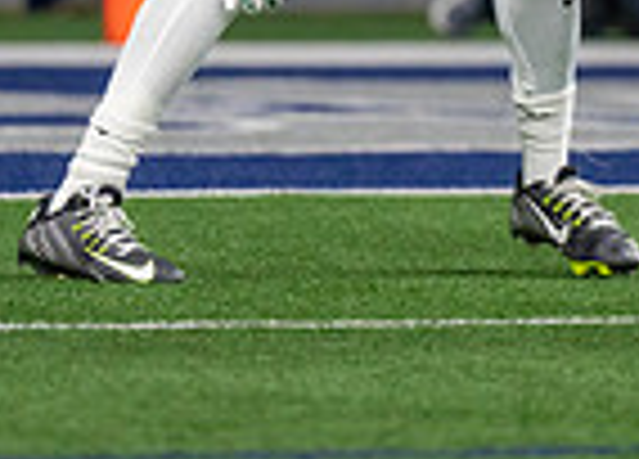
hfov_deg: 2.9
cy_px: -378
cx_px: 603
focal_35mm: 683
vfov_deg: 2.1
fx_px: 12419
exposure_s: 1/1250
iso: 2000
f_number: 2.8
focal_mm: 160
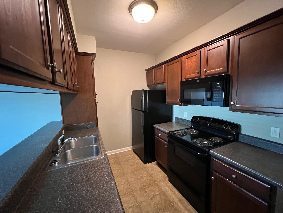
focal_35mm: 13
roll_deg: +1.8
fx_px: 106
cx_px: 142
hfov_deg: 106.2
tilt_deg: -7.1
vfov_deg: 89.9
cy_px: 106
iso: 1000
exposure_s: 1/40
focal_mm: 1.57
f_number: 1.8
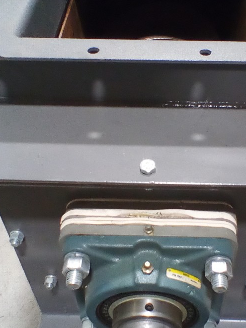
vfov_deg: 40.4
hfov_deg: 30.7
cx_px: 164
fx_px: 445
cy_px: 176
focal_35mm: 47
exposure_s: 1/20
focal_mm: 2.38
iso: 262
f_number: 2.4
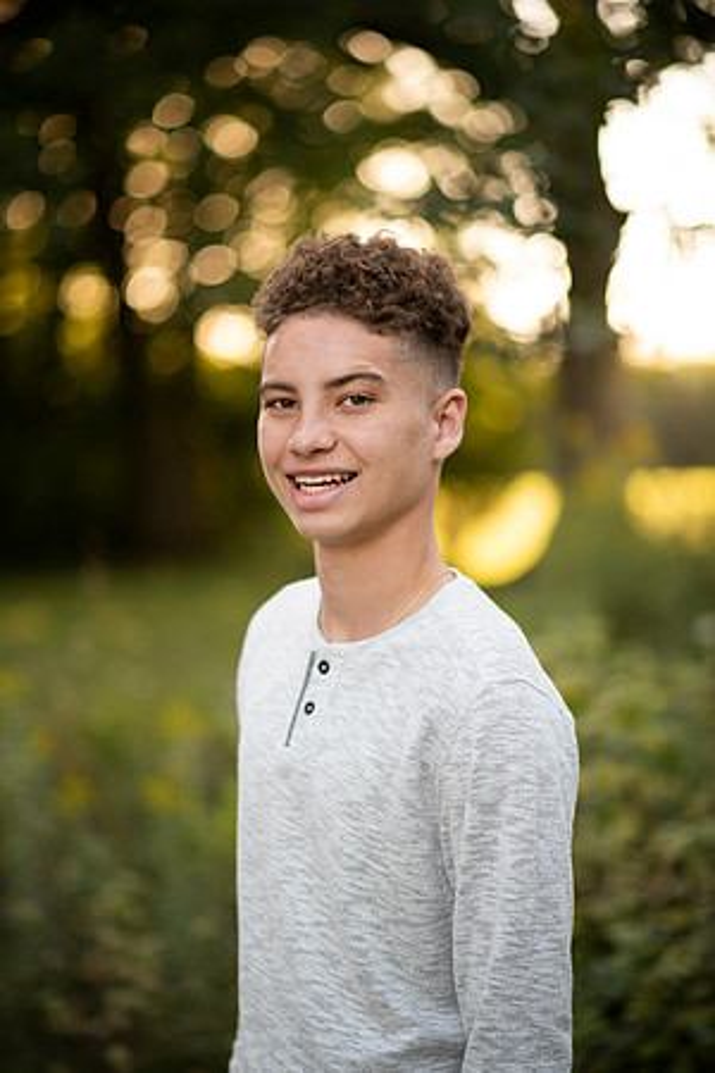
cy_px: 536
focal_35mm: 85
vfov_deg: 23.9
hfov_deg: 16.1
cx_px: 358
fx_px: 2532
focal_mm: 85
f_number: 1.8
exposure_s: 1/250
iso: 100
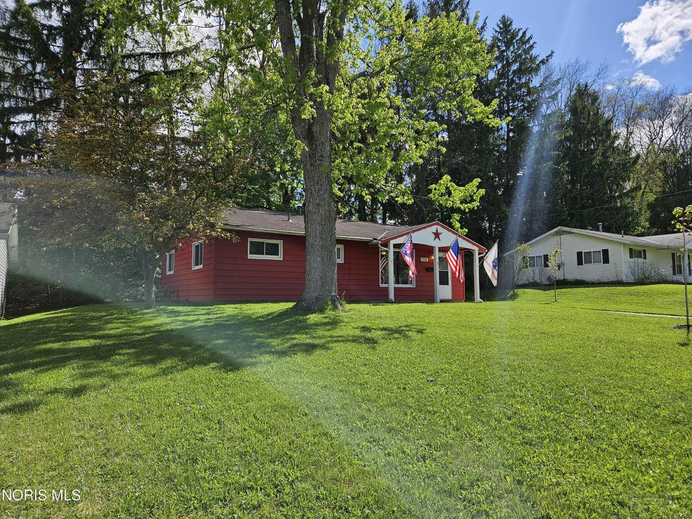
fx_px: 460
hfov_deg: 73.9
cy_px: 260
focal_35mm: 23
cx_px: 346
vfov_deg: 58.9
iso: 25
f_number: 1.8
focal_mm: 5.4
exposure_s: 1/1584
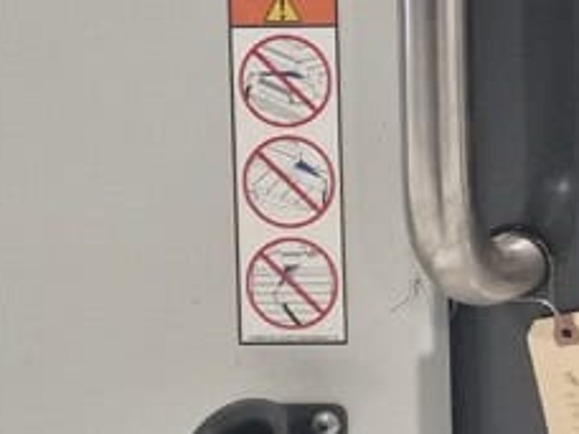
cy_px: -406
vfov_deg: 10.6
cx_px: 1587
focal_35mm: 129
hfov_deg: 11.3
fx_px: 2158
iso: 200
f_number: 1.8
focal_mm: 5.4
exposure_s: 1/120
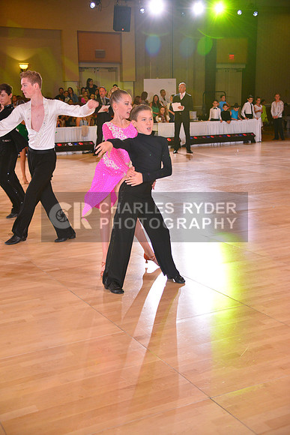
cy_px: 218
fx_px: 604
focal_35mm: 50
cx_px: 145
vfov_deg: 39.6
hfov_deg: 27.0
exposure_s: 1/250
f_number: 4.5
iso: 2000
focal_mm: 50
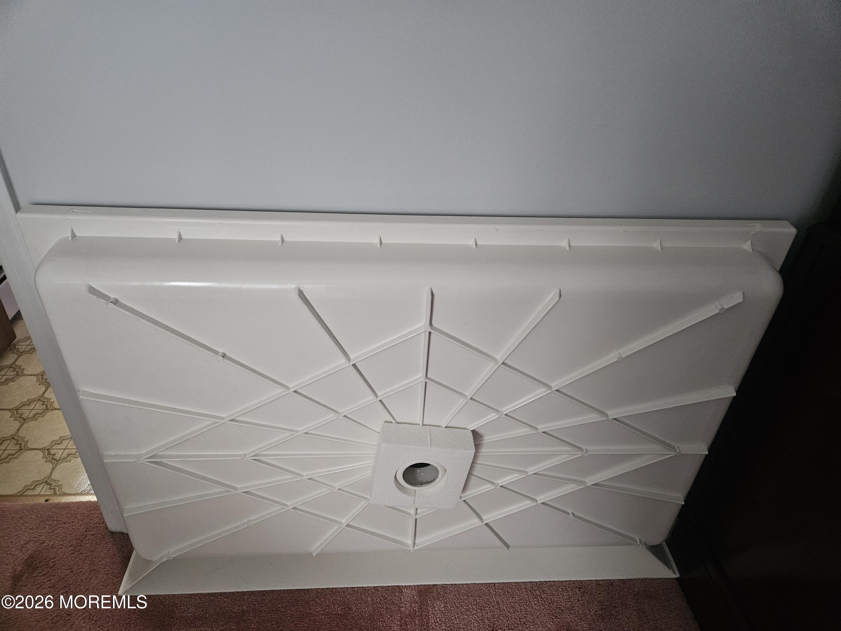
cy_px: 316
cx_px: 420
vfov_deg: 58.9
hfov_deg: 73.9
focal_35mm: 23
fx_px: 559
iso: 640
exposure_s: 1/40
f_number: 1.8
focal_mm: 5.4
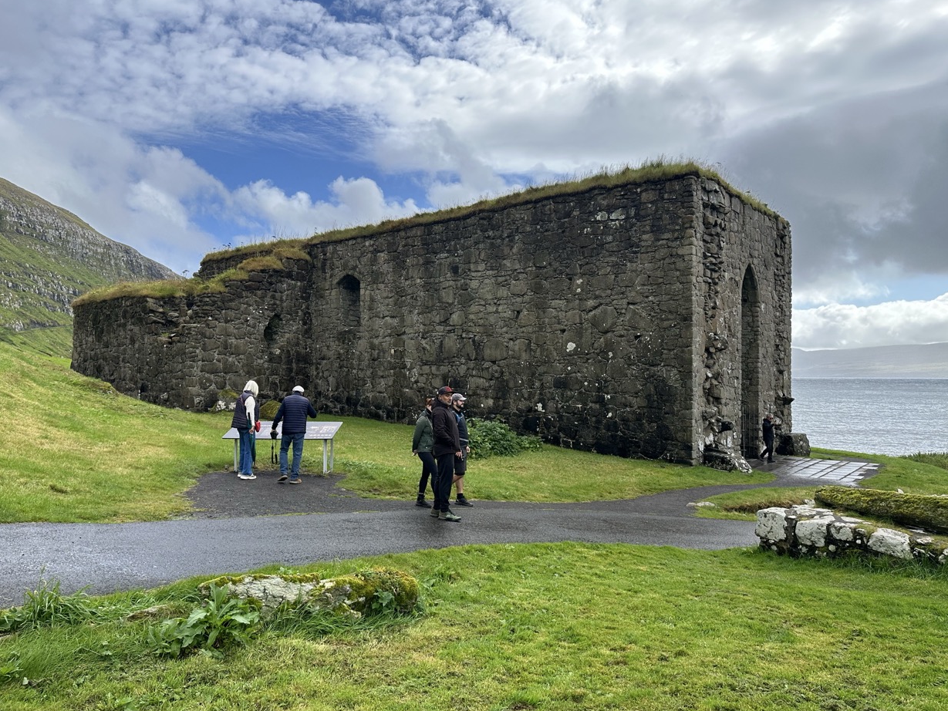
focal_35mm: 25
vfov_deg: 54.9
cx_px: 468
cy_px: 368
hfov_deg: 69.4
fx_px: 685
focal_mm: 6.86
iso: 80
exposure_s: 1/2469
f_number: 1.78
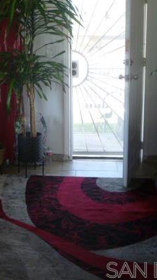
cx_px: 51
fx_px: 355
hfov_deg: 24.8
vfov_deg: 42.8
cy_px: 120
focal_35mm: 48
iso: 250
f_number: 3.3
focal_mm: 5
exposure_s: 1/30
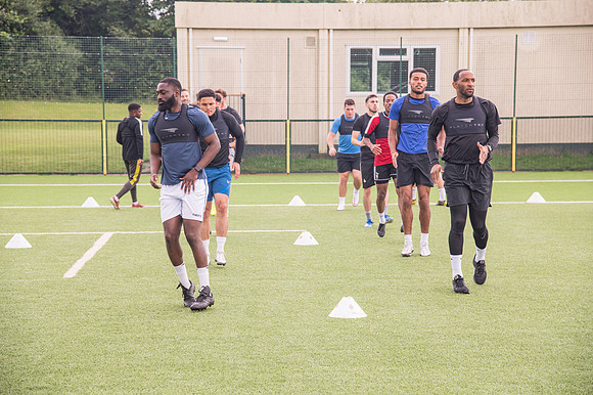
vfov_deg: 14.4
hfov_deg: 21.5
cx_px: 296
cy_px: 198
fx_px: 1564
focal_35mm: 95
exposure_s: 1/320
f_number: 5
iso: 400
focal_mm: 95
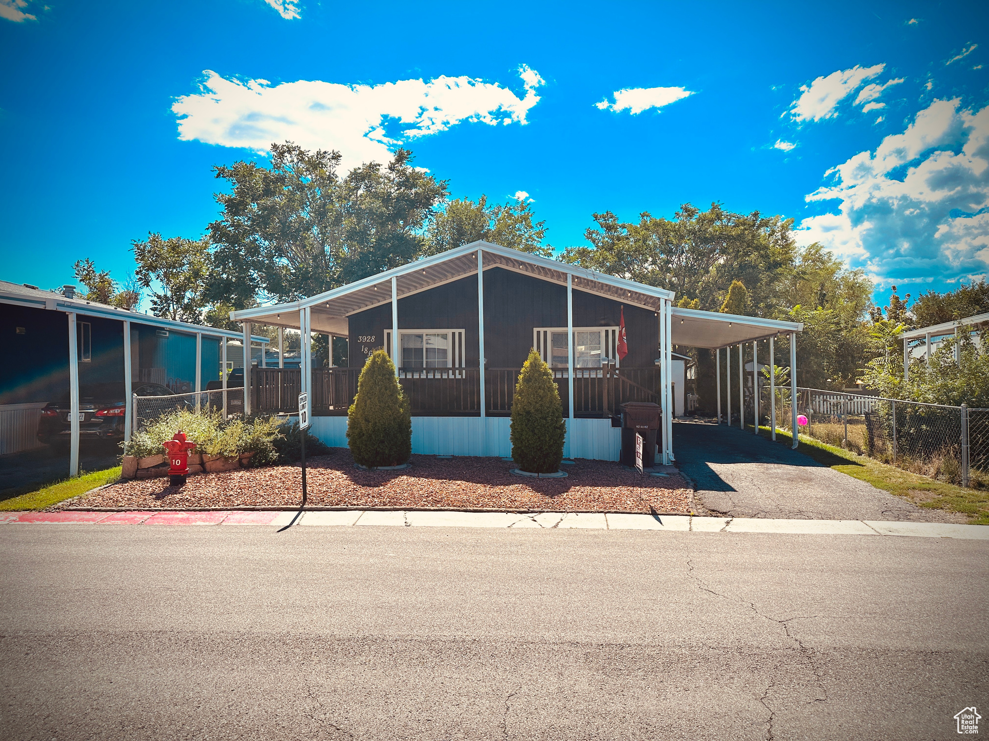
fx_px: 686
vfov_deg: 56.8
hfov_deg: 71.6
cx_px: 494
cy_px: 370
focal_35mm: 24
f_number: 1.78
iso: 80
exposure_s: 1/6623
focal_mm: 6.86
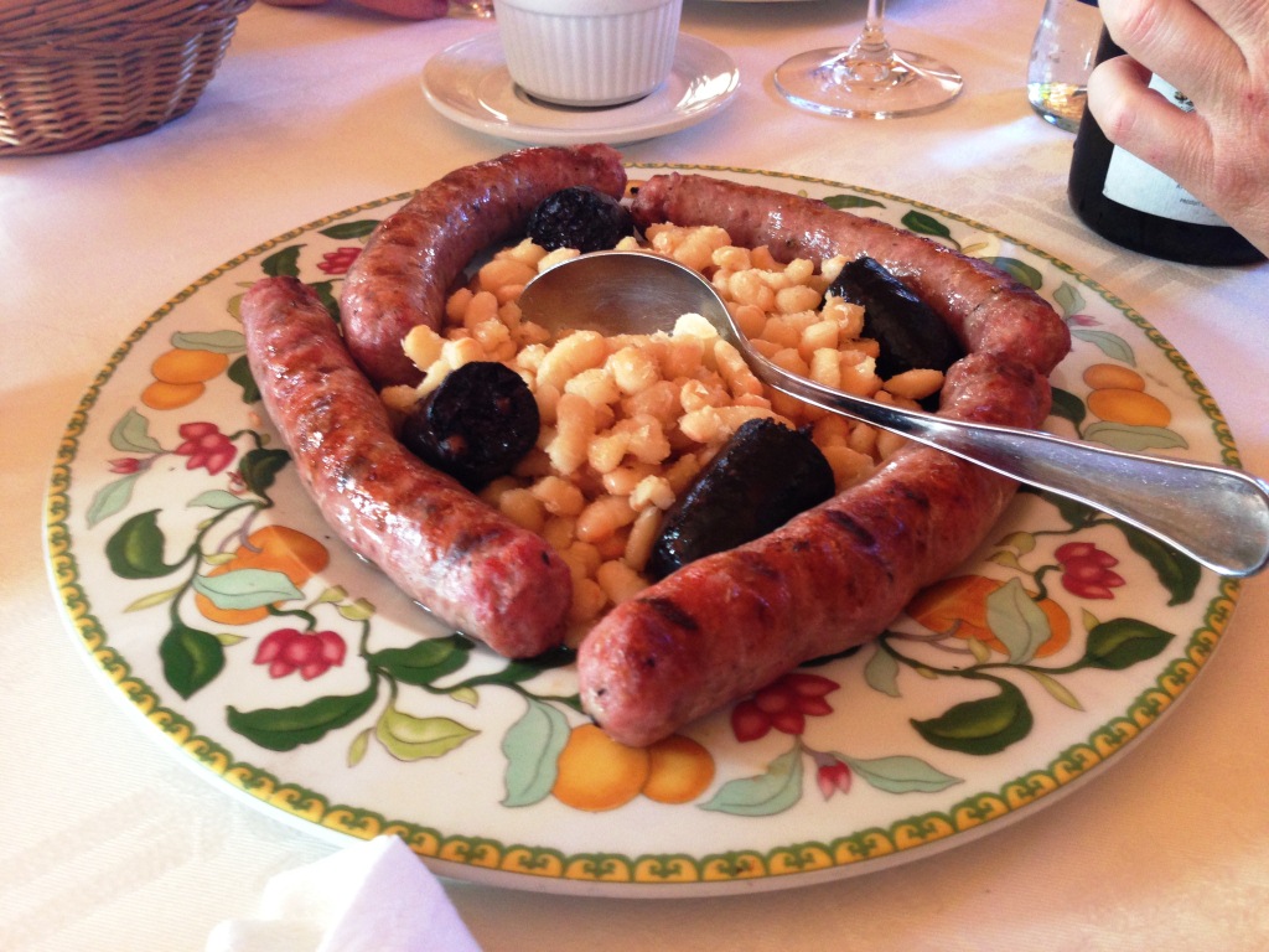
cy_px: 476
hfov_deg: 55.4
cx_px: 634
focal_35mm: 33
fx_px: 1210
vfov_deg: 42.9
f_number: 2.4
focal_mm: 4.13
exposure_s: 1/20
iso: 160
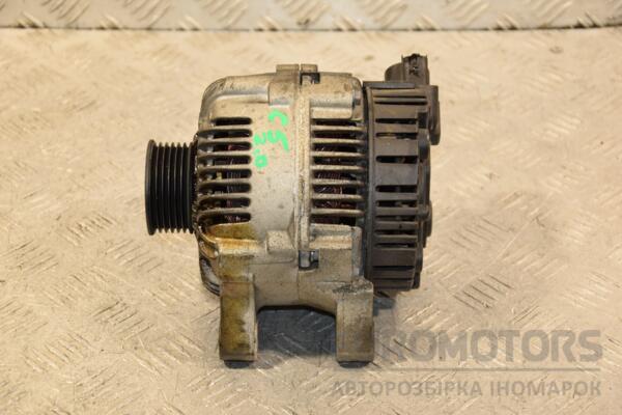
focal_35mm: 93
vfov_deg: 14.7
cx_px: 311
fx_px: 1607
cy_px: 208
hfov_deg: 21.9
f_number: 5.3
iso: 800
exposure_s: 1/125
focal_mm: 62
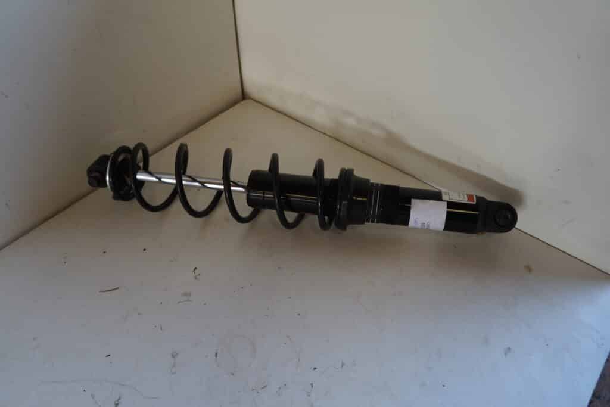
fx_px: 458
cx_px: 305
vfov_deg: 47.9
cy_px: 204
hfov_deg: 67.4
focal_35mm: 27
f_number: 3.5
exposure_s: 1/60
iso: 200
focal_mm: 18
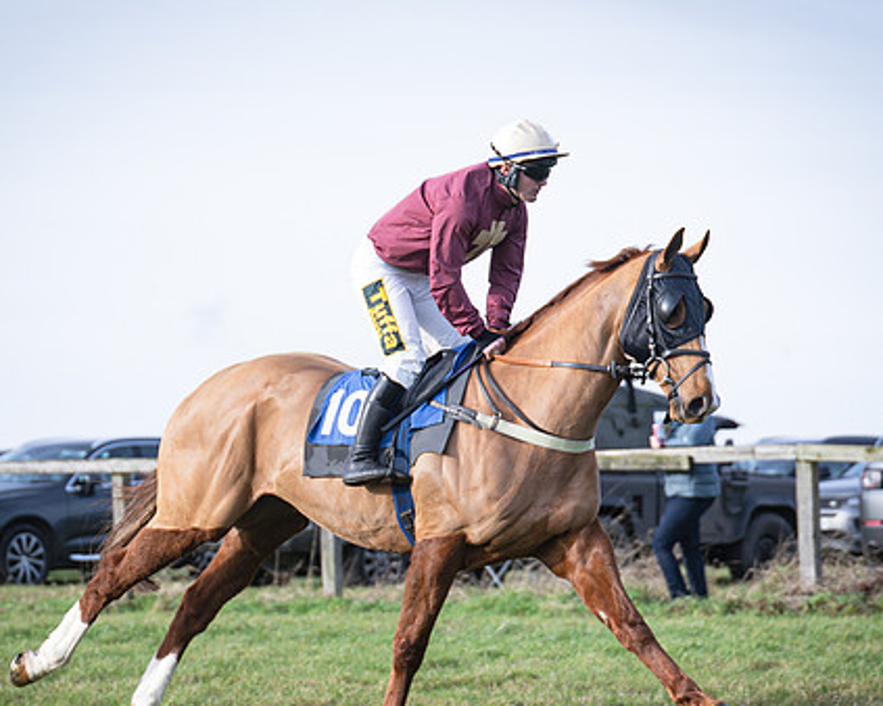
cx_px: 475
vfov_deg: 8.0
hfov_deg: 10.1
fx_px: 5015
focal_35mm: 192
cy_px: 442
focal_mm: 70
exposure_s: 1/1000
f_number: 2.8
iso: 125
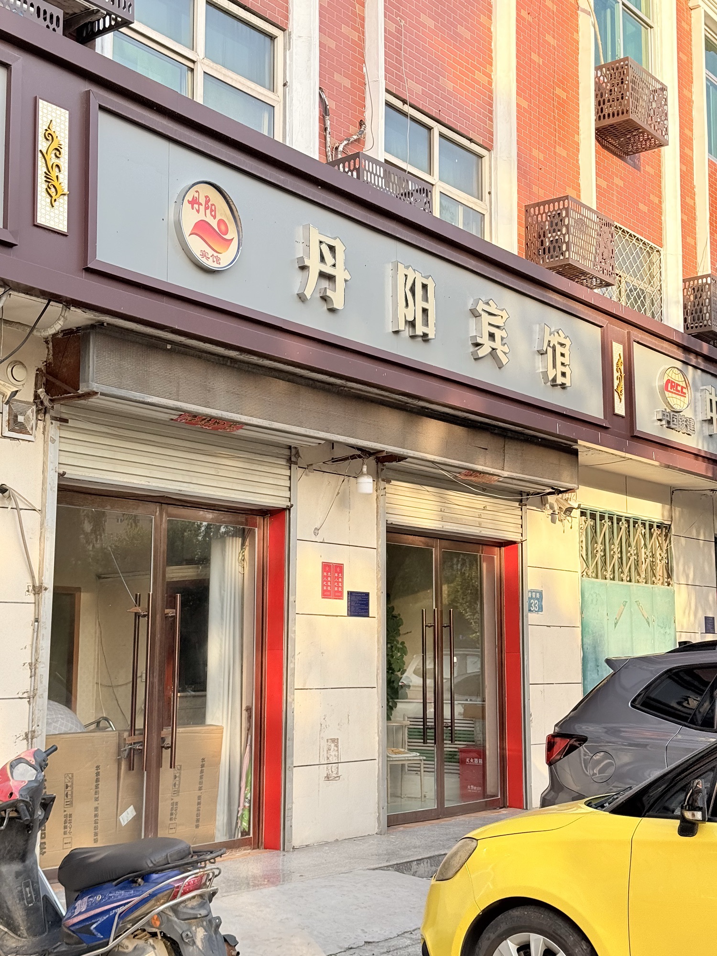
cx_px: 358
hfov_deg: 30.3
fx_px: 1326
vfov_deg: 39.7
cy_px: 478
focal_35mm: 48
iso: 100
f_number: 1.78
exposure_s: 1/855
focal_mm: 6.76
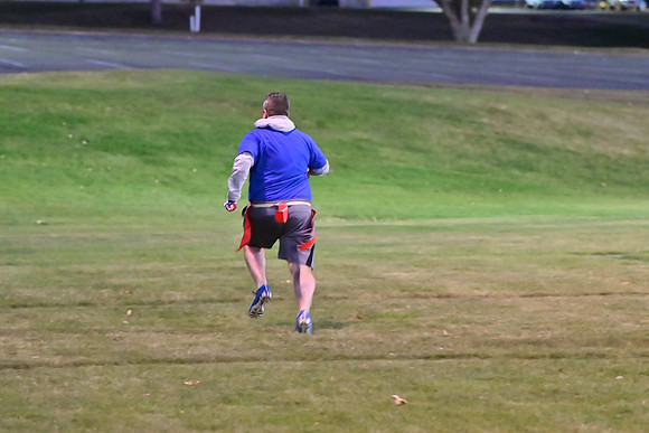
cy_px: 216
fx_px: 3372
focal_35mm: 187
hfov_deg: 11.0
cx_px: 324
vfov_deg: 7.3
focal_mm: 125
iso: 6400
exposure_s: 1/200
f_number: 4
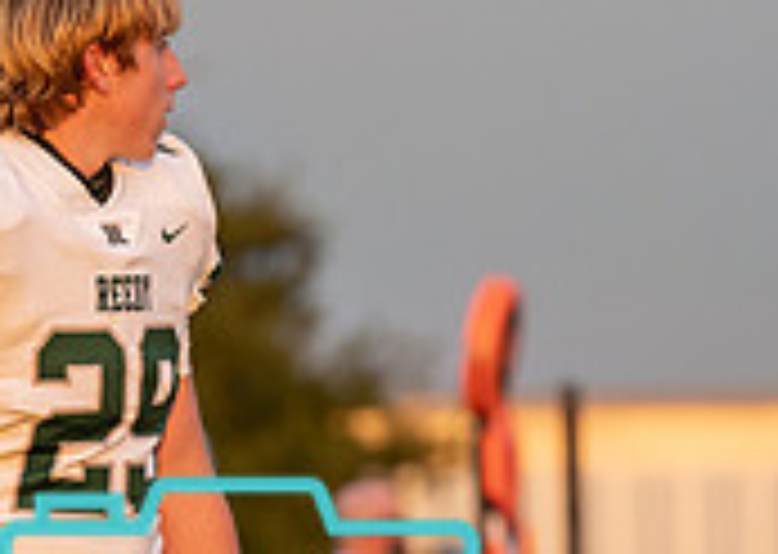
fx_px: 12310
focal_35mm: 558
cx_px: 83
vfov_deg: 2.6
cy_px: 553
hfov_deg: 3.6
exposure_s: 1/2500
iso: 640
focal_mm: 120
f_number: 2.8
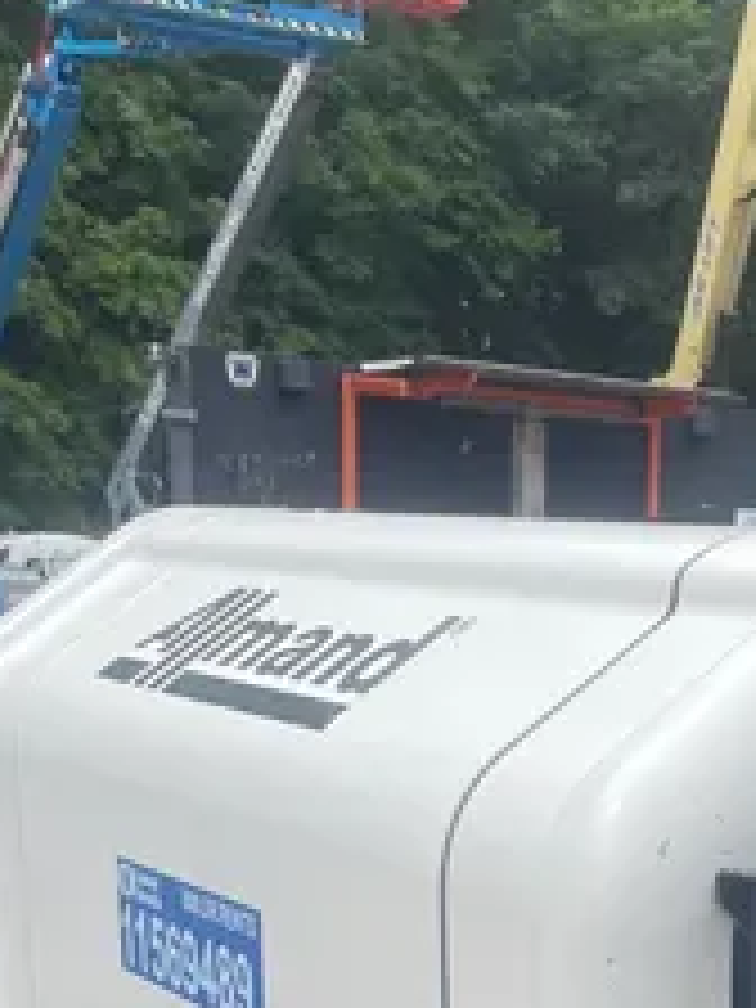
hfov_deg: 16.8
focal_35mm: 85
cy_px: 1366
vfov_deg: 20.7
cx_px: 832
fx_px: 2475
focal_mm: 4.2
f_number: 1.6
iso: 32
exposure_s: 1/932
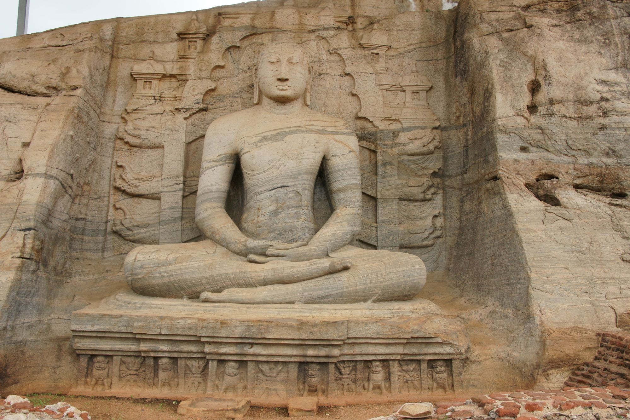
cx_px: 315
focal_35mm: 30
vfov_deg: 43.6
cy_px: 210
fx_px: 525
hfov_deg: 61.9
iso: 200
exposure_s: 1/100
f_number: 10
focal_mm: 20
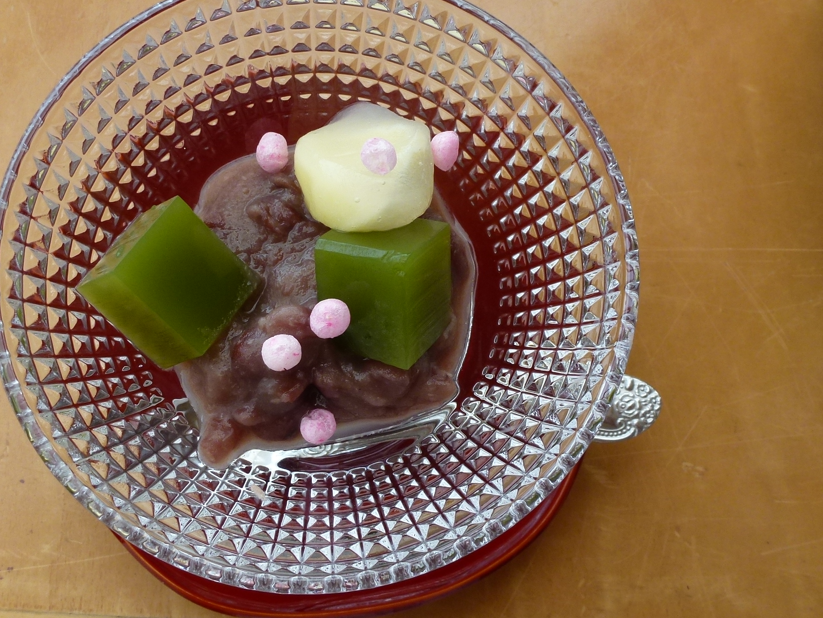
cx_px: 351
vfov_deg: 40.7
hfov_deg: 52.4
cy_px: 331
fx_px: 832
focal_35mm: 35
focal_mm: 4.3
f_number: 4
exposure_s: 1/160
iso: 100
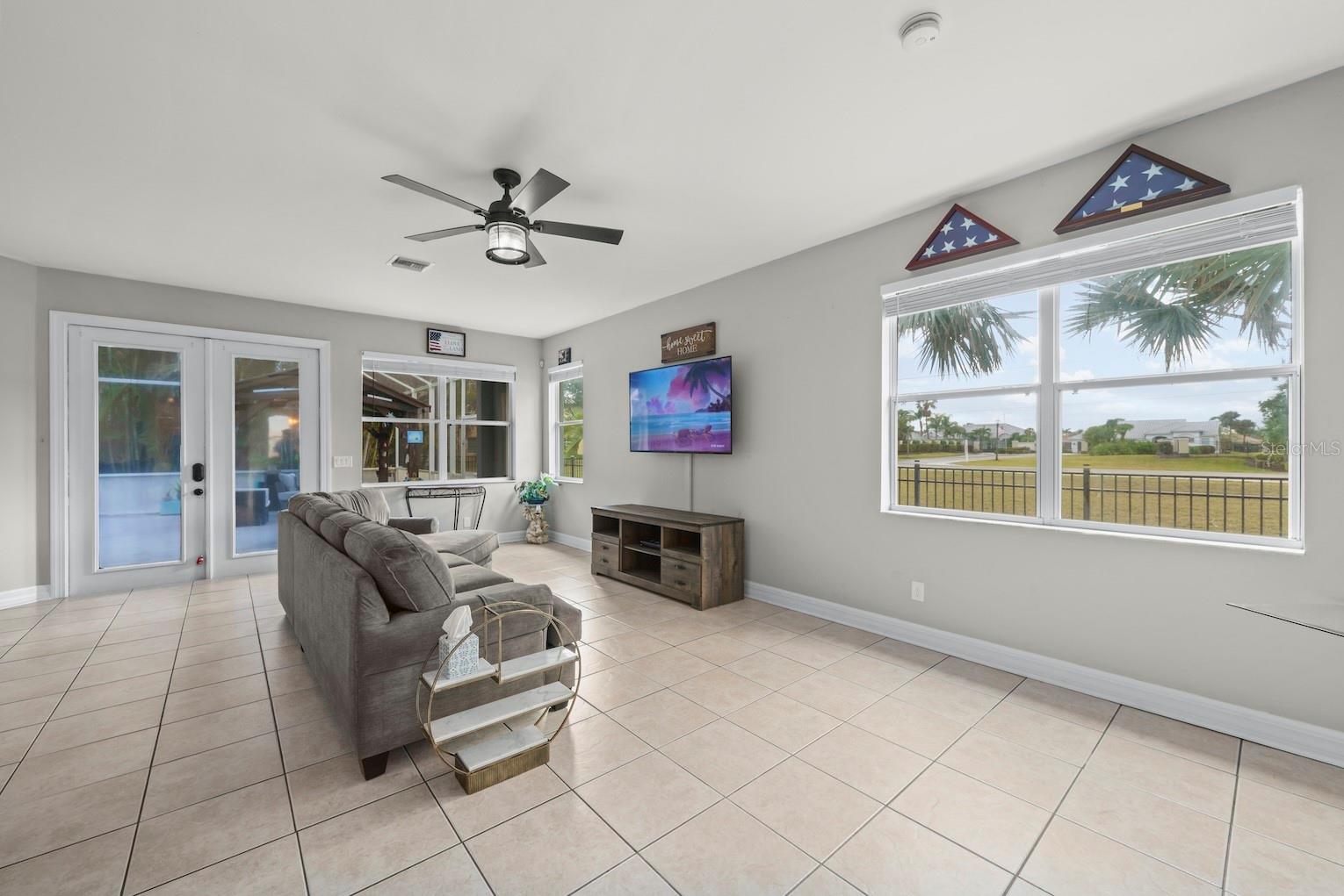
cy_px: 448
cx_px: 672
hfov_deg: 104.2
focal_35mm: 14
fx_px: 523
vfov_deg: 81.2
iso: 160
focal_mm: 14
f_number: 11
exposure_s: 1/1.25
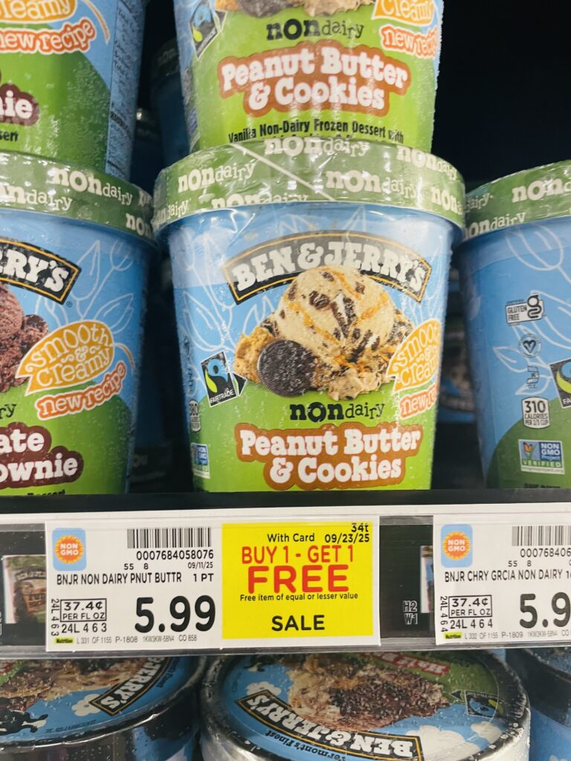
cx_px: 286
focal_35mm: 26
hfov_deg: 53.1
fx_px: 572
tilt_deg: -0.4
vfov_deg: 67.3
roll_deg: +0.2
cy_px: 380
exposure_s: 1/60
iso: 100
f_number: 1.6
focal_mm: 4.2
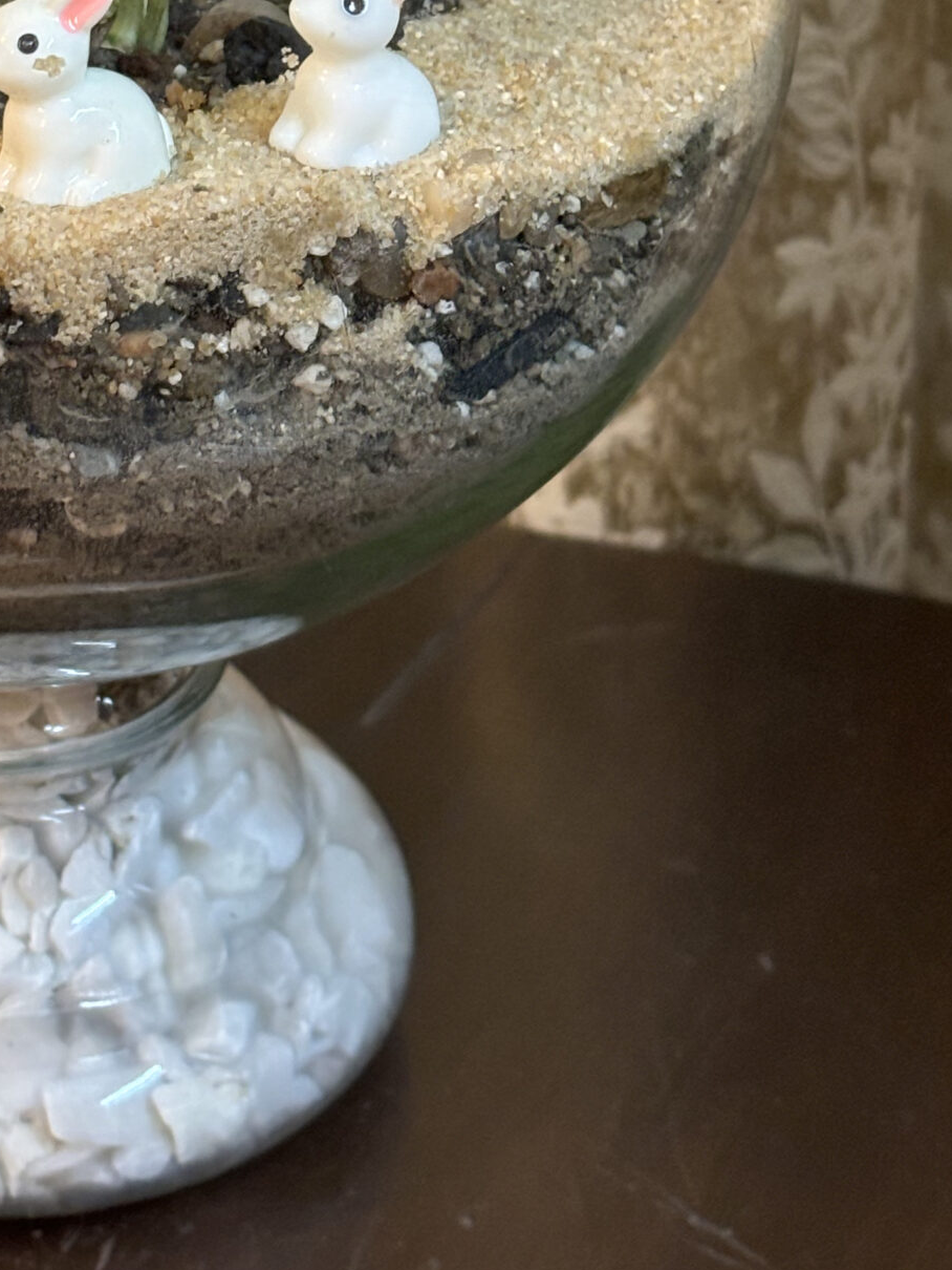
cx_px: 10
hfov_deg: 13.3
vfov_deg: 17.4
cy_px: -67
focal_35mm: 110
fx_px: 4032
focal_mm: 5.96
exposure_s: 1/33
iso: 320
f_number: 1.6
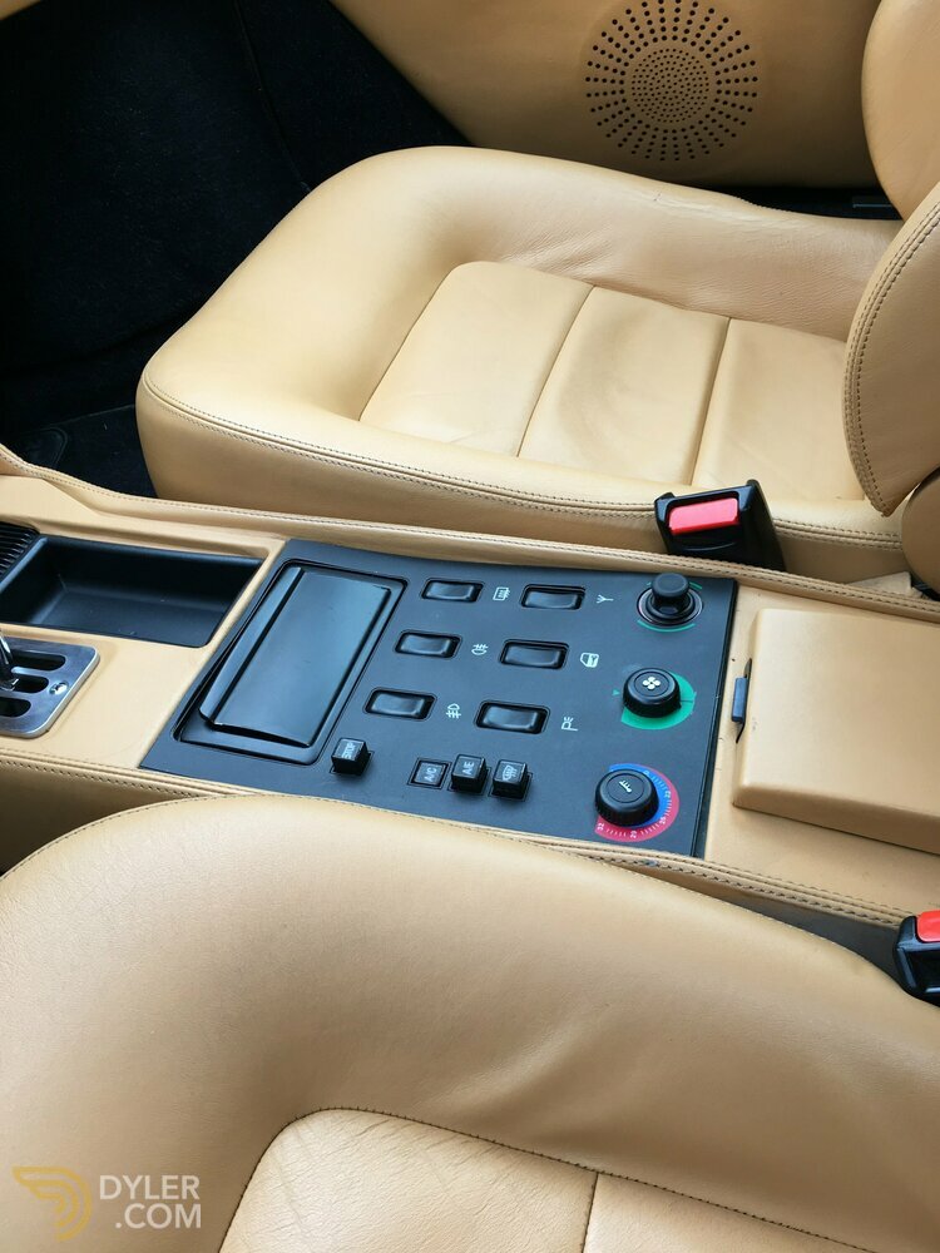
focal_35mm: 29
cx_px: 470
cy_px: 626
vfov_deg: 61.7
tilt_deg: -41.2
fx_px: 1050
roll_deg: +9.1
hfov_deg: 48.2
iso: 32
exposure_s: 1/100
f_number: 2.2
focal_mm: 4.15
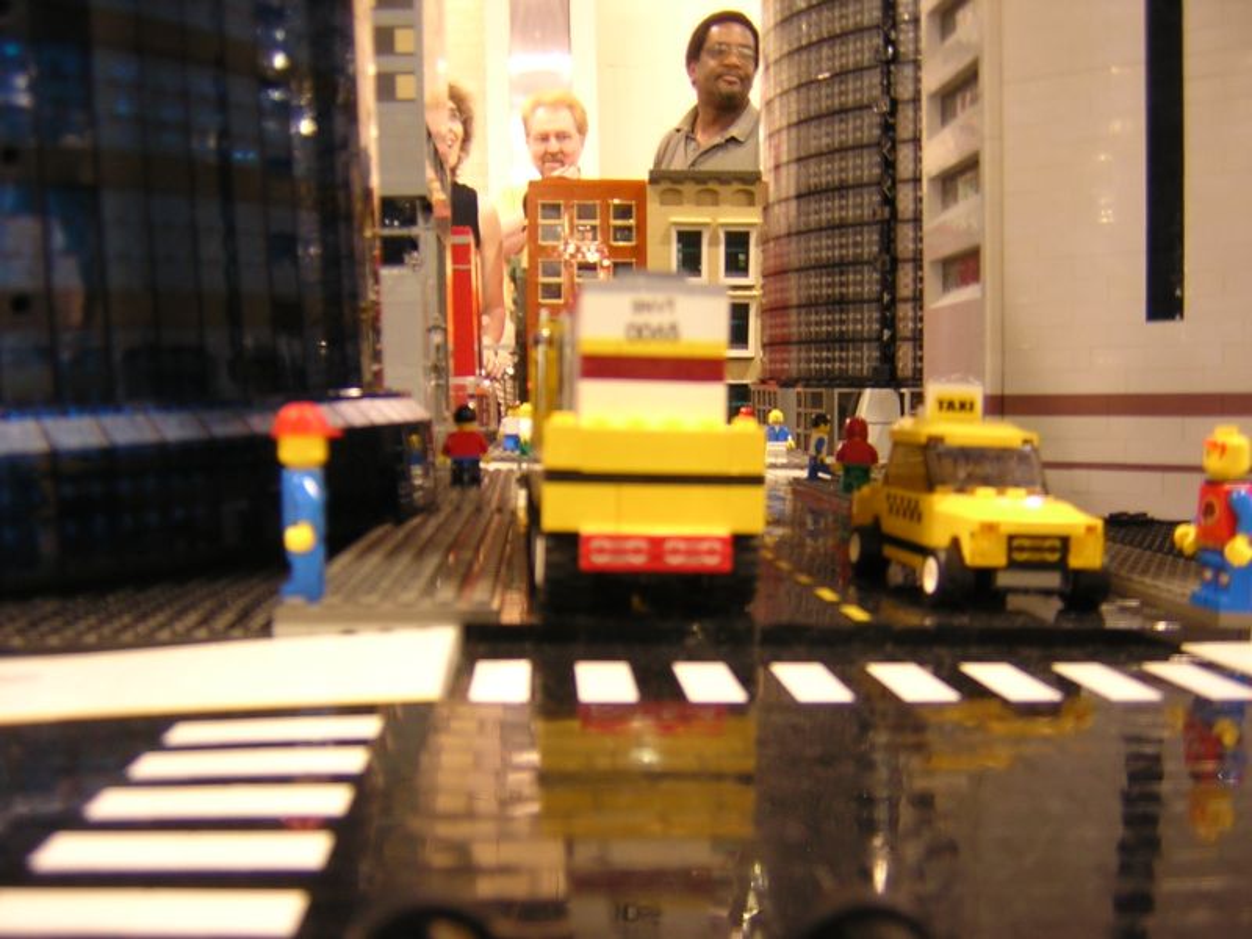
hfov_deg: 51.4
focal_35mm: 36
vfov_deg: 39.7
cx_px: 626
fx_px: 1302
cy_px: 470
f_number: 2.6
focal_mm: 4.7
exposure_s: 1/3.2
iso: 114
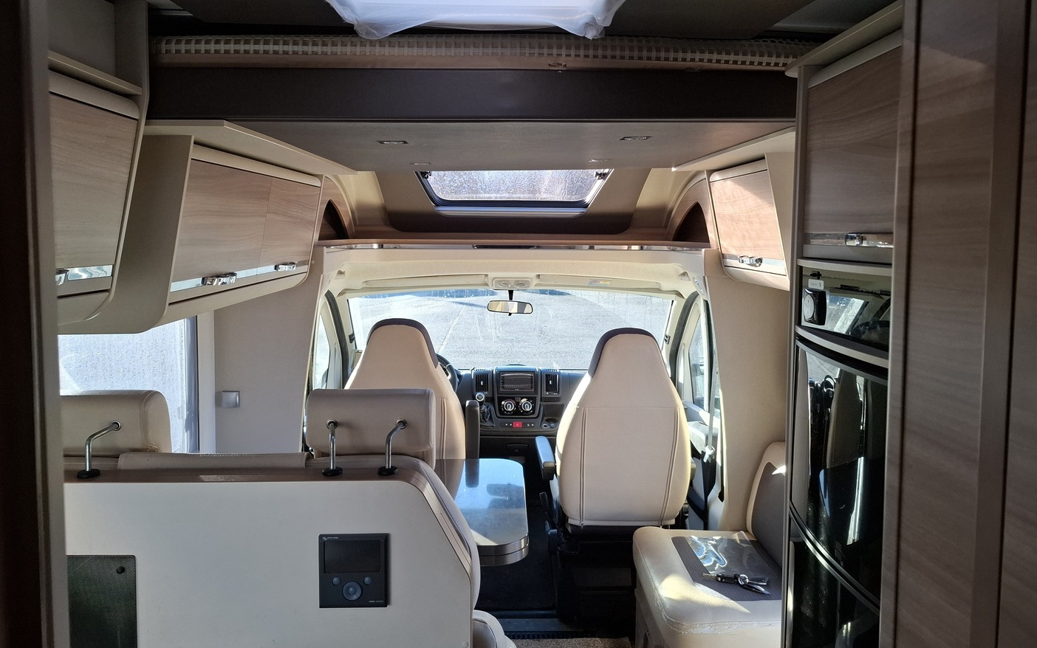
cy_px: 286
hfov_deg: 72.5
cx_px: 518
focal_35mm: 25
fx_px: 707
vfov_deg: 49.2
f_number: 1.8
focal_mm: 5.54
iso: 50
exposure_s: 1/117
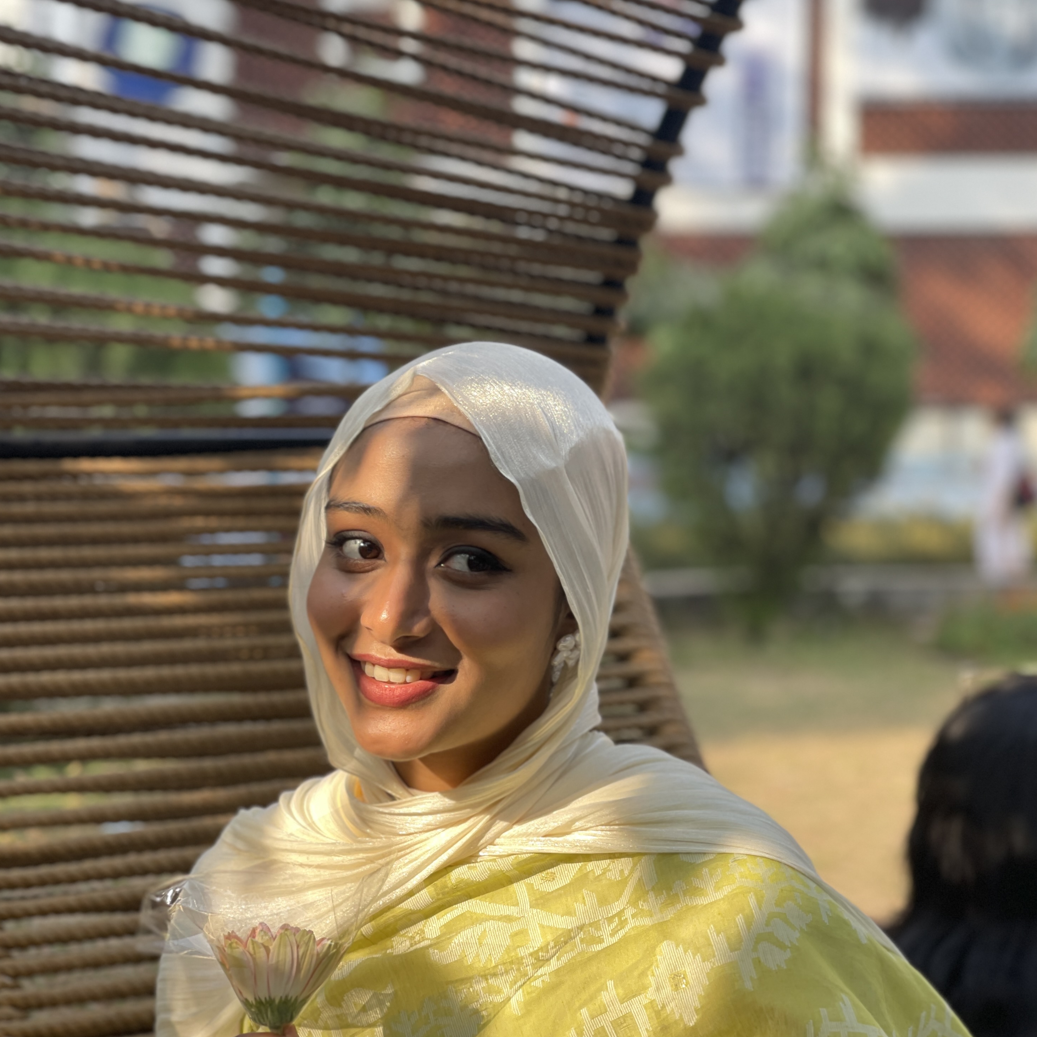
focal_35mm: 78
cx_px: 521
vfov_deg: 22.2
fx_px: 2644
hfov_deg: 22.2
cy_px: 527
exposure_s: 1/121
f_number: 2.2
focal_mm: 7.5
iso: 32
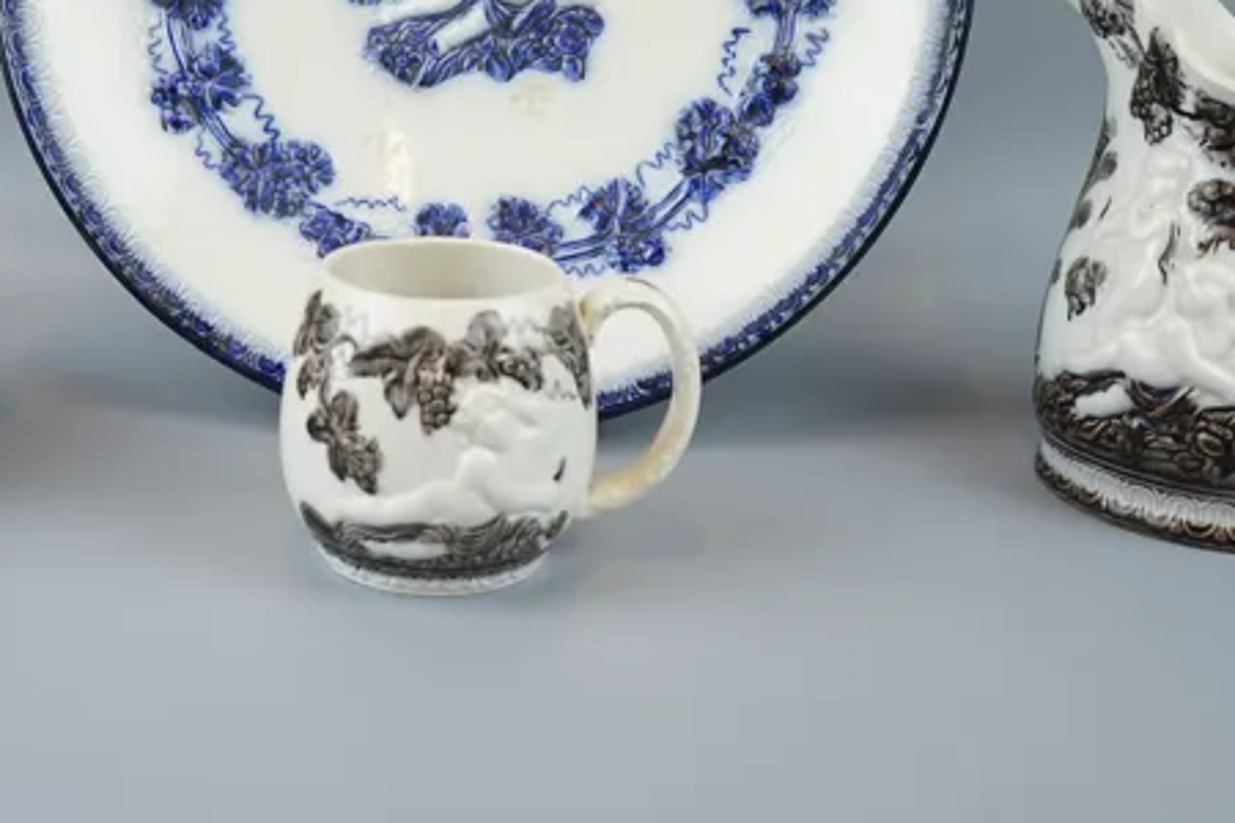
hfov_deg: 30.4
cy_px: 71
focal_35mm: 66
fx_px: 2264
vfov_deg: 20.2
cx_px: 480
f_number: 4
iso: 100
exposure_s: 1/60
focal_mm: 33
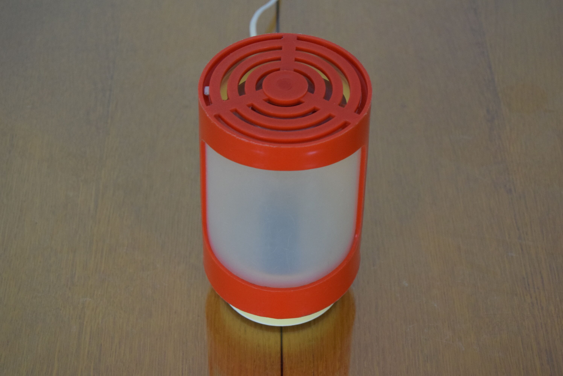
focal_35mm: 82
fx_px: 1291
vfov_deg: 16.6
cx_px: 282
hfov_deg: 24.6
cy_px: 188
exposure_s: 1/160
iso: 1600
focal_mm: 55
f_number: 5.6
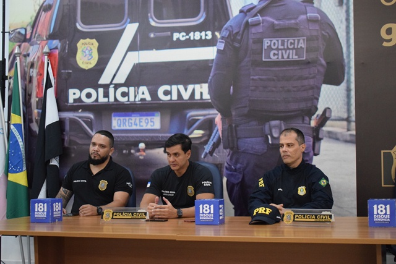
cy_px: 132
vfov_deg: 23.8
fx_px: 627
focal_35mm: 57
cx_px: 198
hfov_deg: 35.0
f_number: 4.8
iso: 3200
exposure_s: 1/125
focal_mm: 38
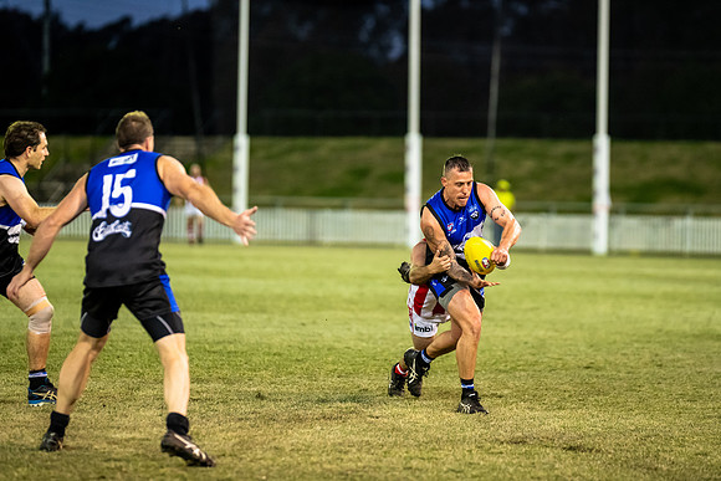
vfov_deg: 6.2
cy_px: 240
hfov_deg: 9.2
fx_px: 4458
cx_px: 360
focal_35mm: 223
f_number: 2.8
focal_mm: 220
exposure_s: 1/1250
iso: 4000
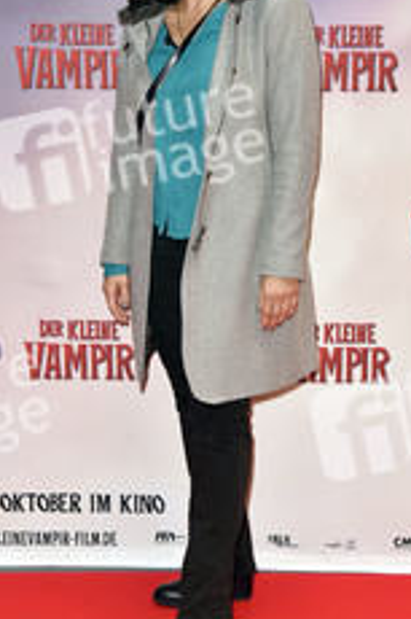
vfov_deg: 25.4
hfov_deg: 17.0
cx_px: 204
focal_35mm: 80
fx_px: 1372
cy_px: 283
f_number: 5.6
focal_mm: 46
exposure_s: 1/100
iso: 1250
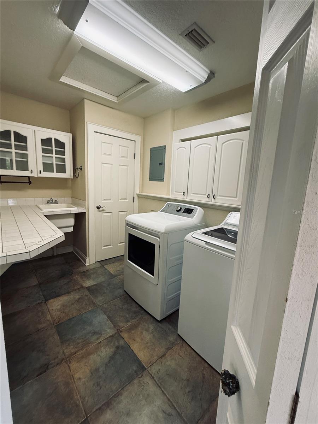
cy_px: 212
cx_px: 159
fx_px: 171
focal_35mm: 14
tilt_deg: -7.9
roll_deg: -2.0
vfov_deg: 102.1
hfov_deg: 85.7
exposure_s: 1/120
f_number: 2.2
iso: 250
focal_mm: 2.22
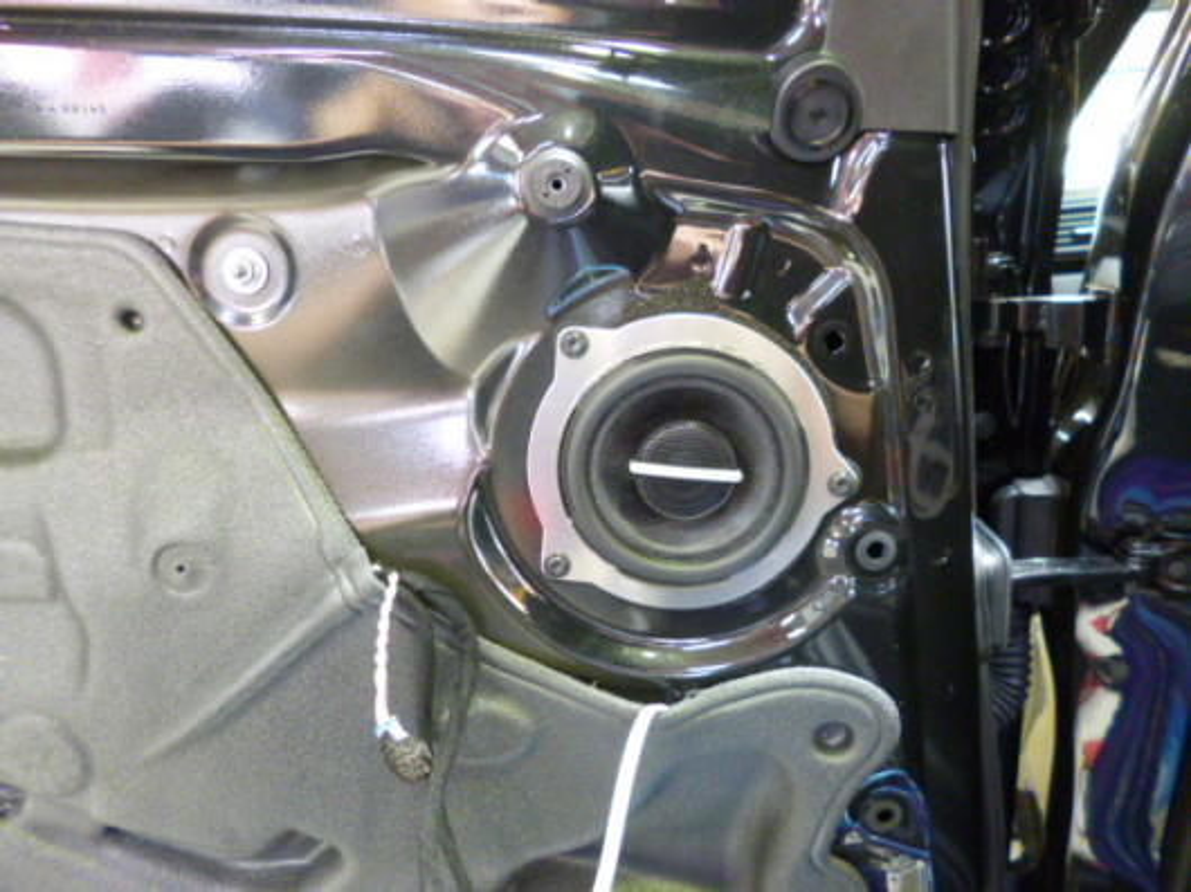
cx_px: 596
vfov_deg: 56.8
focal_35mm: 24
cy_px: 446
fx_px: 825
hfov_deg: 71.6
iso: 400
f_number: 2.5
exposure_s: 1/10
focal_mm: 4.3
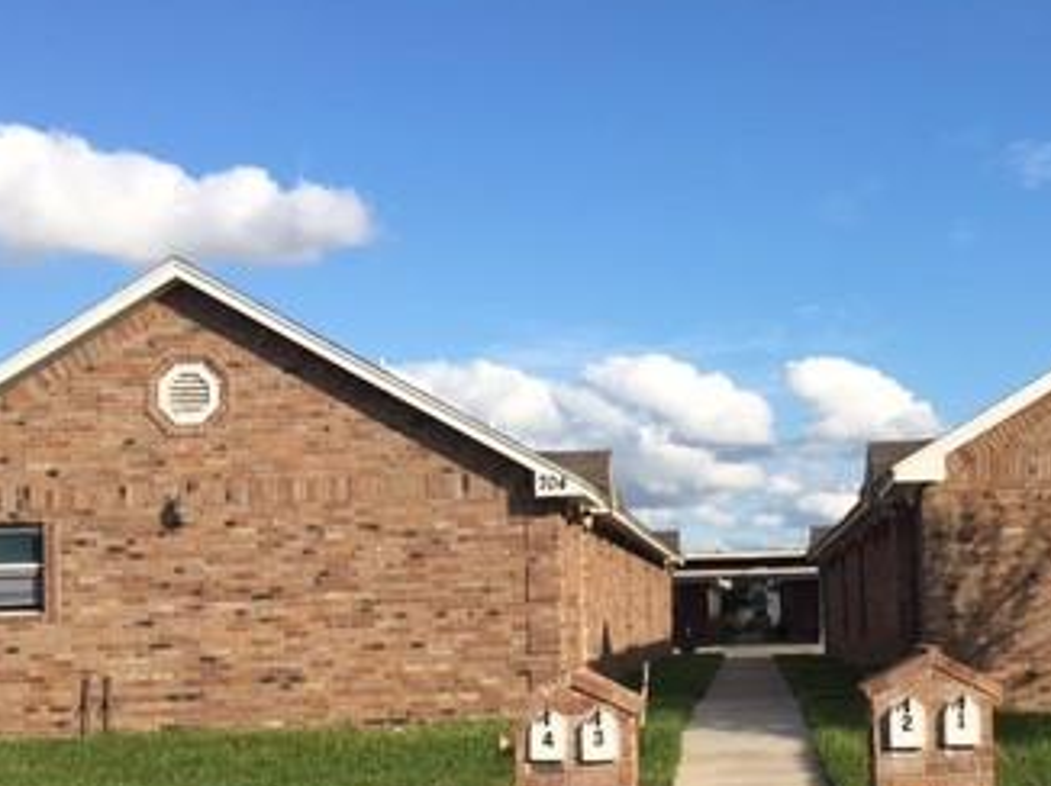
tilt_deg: +2.2
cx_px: 716
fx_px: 1729
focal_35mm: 57
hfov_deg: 33.5
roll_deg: +1.1
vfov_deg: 25.4
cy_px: 577
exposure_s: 1/1603
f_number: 2.2
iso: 25
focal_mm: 4.15
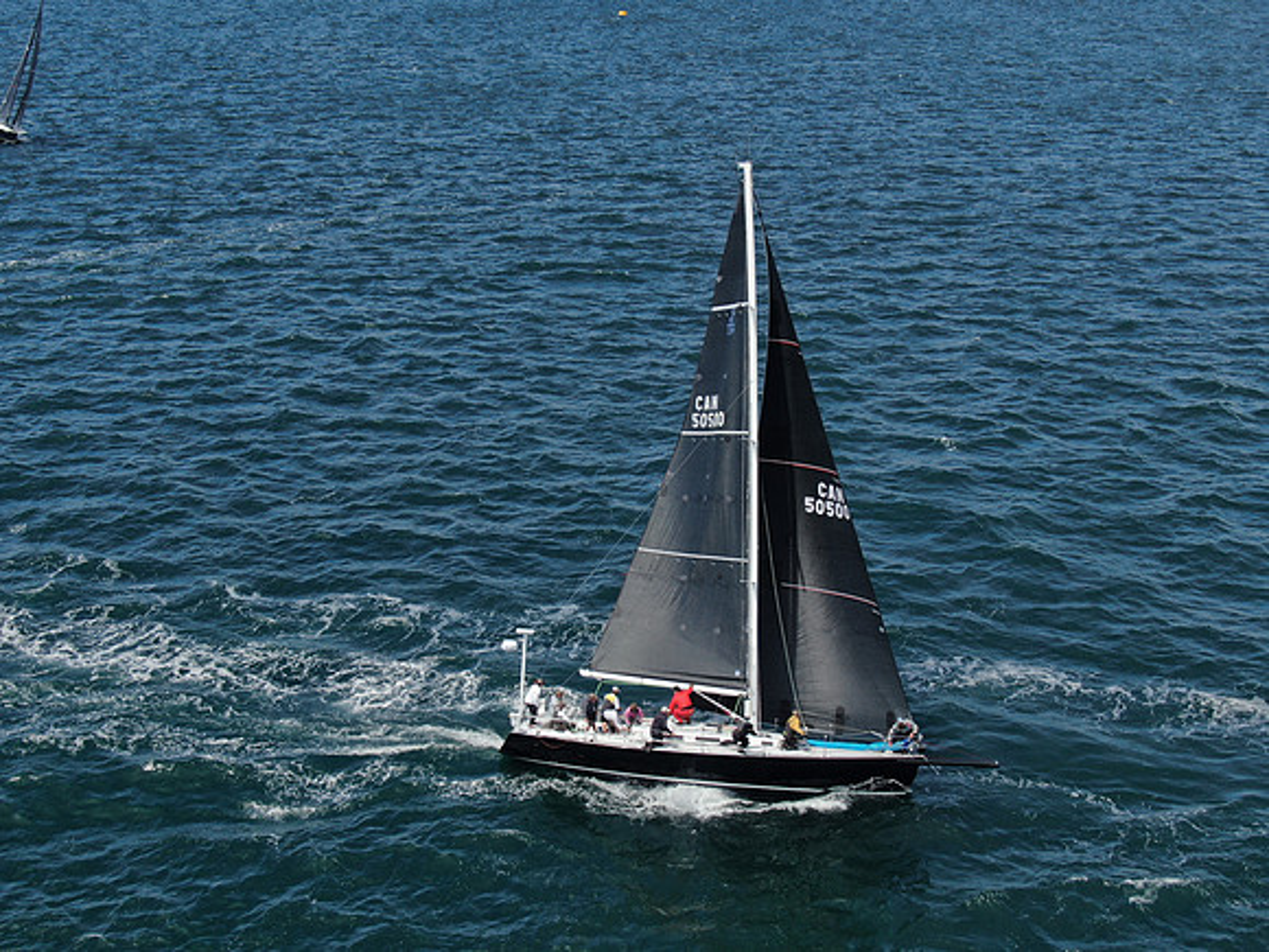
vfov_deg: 30.3
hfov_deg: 39.7
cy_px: 476
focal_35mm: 48
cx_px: 634
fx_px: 1760
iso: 100
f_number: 3.8
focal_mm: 8.6
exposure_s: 1/800
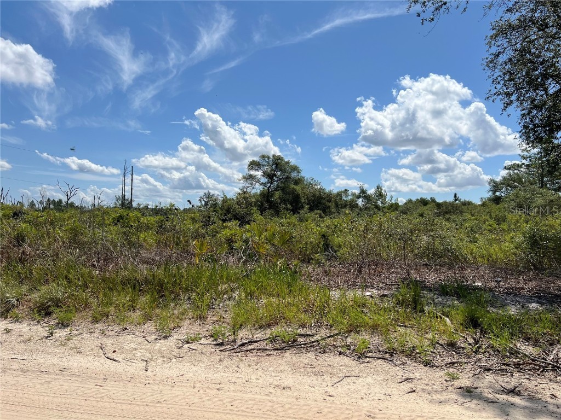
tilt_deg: -0.2
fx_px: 421
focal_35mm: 26
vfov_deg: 53.1
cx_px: 280
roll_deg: -0.6
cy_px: 210
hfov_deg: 67.3
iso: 50
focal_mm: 5.7
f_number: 1.5
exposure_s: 1/8696
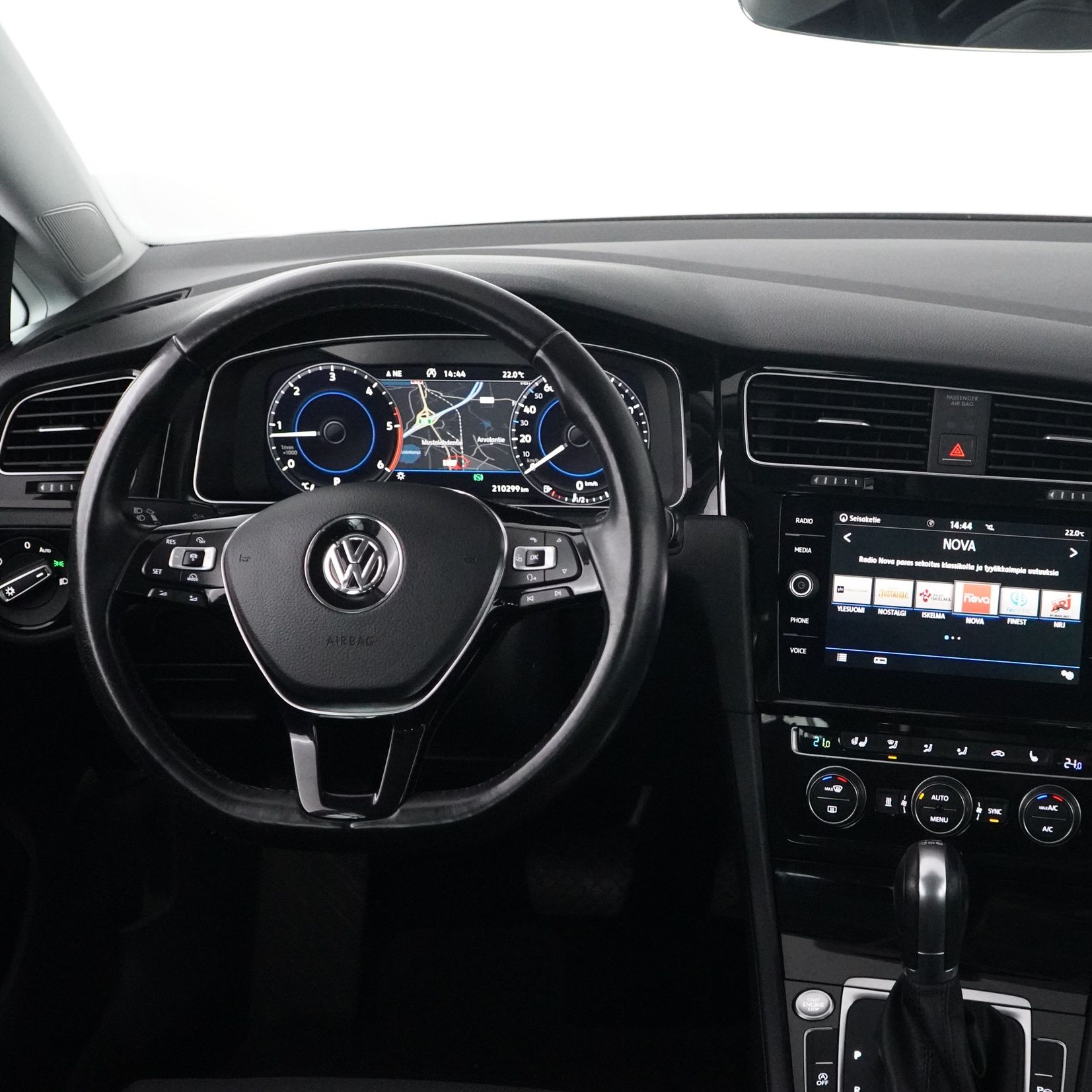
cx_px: 767
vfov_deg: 31.6
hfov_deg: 31.3
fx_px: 1927
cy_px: 545
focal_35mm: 54
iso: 6400
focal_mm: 28
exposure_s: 1/40
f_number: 3.5
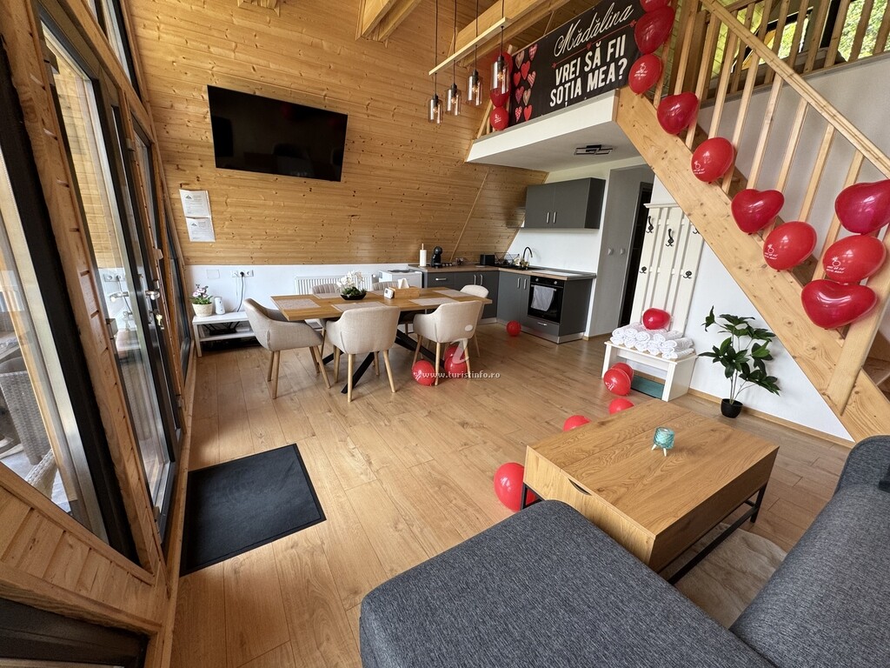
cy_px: 334
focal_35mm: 14
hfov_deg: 102.1
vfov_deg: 85.7
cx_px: 445
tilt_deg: -14.7
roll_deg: -1.0
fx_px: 360
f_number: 2.2
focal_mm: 2.22
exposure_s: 1/99
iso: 80
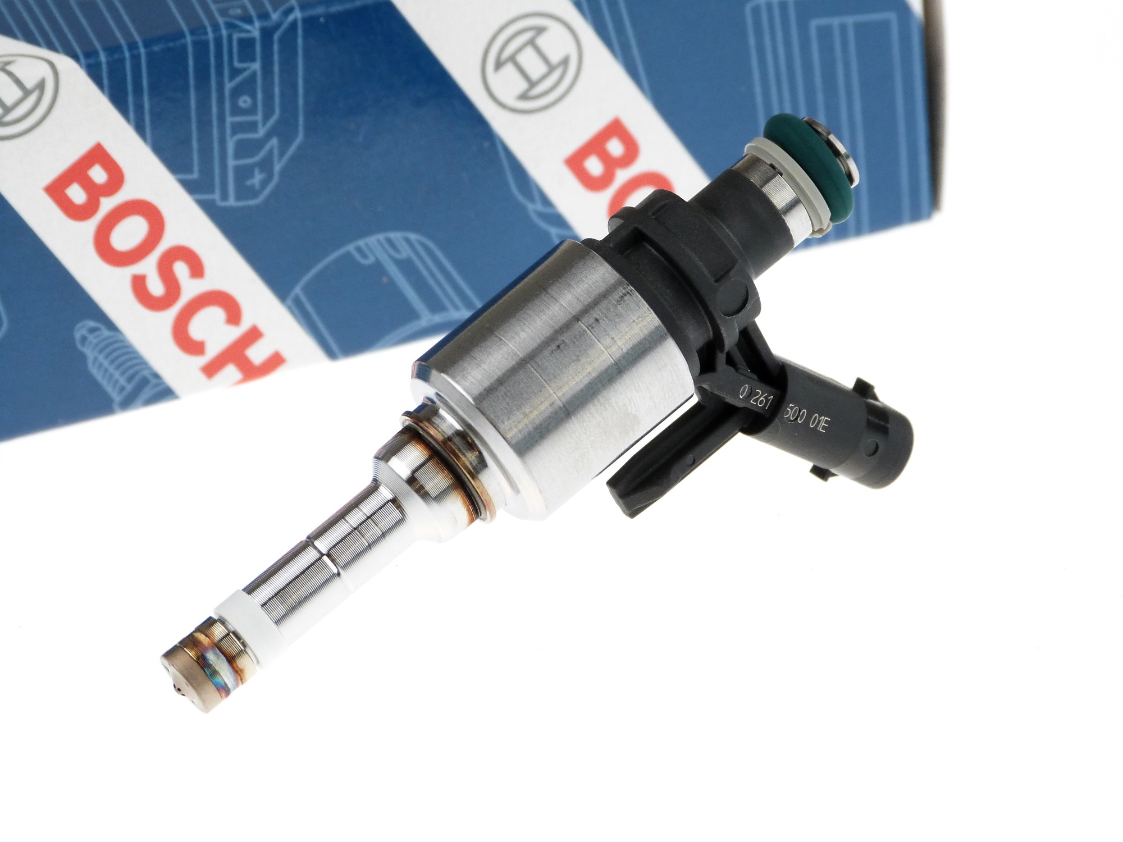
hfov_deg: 12.7
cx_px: 562
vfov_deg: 9.6
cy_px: 421
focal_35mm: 155
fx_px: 5028
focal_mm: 27.9
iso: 200
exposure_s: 1/200
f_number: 3.7
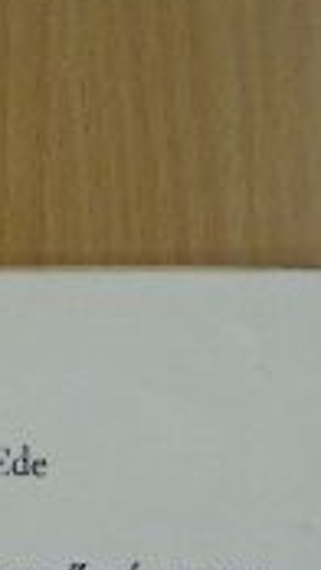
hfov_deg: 10.1
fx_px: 1754
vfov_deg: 18.5
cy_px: 274
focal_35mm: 116
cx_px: -193
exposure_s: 1/30
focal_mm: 6.8
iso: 139
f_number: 3.5
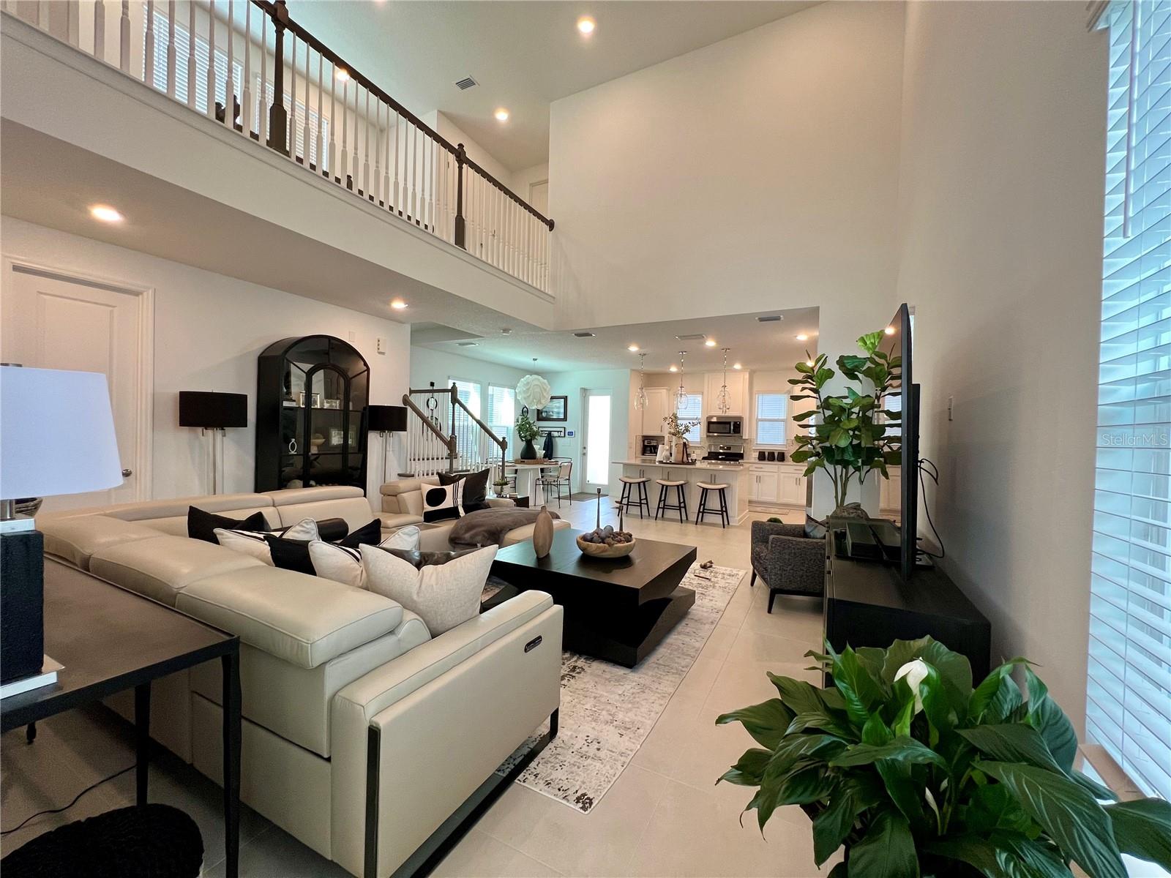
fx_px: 440
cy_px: 439
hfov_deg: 106.2
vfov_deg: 89.9
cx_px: 586
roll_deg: -1.6
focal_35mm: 13
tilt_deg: -0.3
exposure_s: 1/120
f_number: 1.8
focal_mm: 1.57
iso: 160
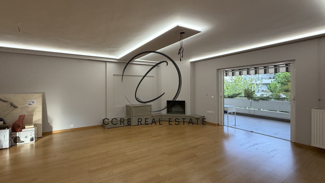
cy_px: 88
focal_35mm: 17
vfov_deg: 63.9
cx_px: 154
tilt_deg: -0.5
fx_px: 146
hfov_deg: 95.9
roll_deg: -0.1
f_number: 2.2
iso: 250
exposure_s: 1/121
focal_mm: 2.22
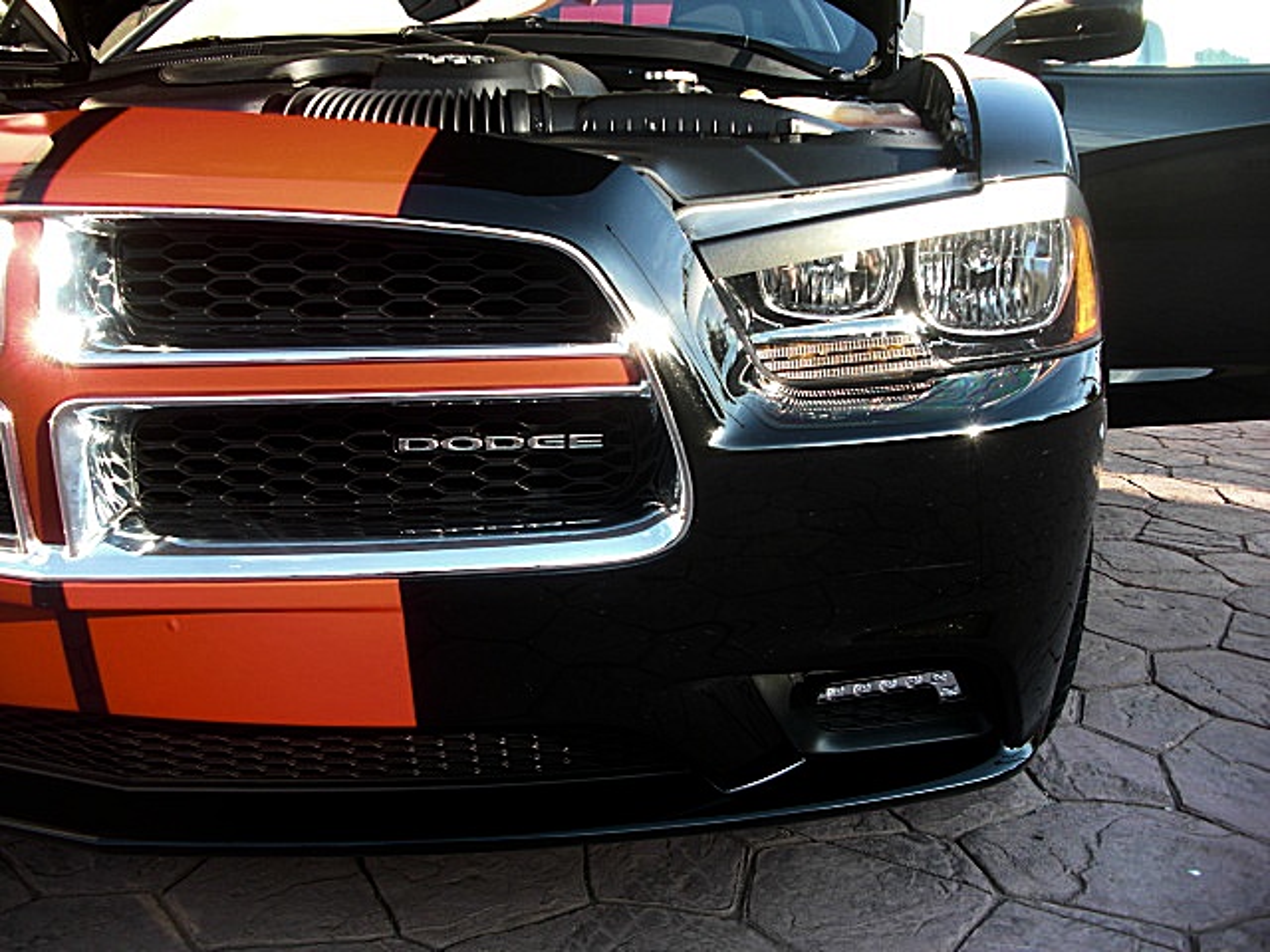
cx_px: 635
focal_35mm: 36
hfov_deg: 51.4
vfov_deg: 39.7
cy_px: 476
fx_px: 1321
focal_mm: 6.3
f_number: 2.8
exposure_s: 1/125
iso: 50
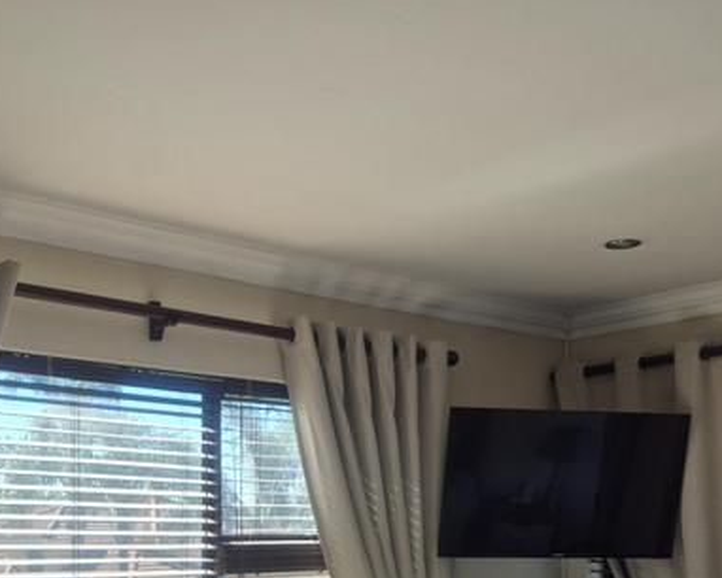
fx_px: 1005
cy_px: 561
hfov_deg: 39.4
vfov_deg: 30.2
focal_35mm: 47
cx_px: 289
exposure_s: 1/406
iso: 25
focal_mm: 5.4
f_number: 1.8
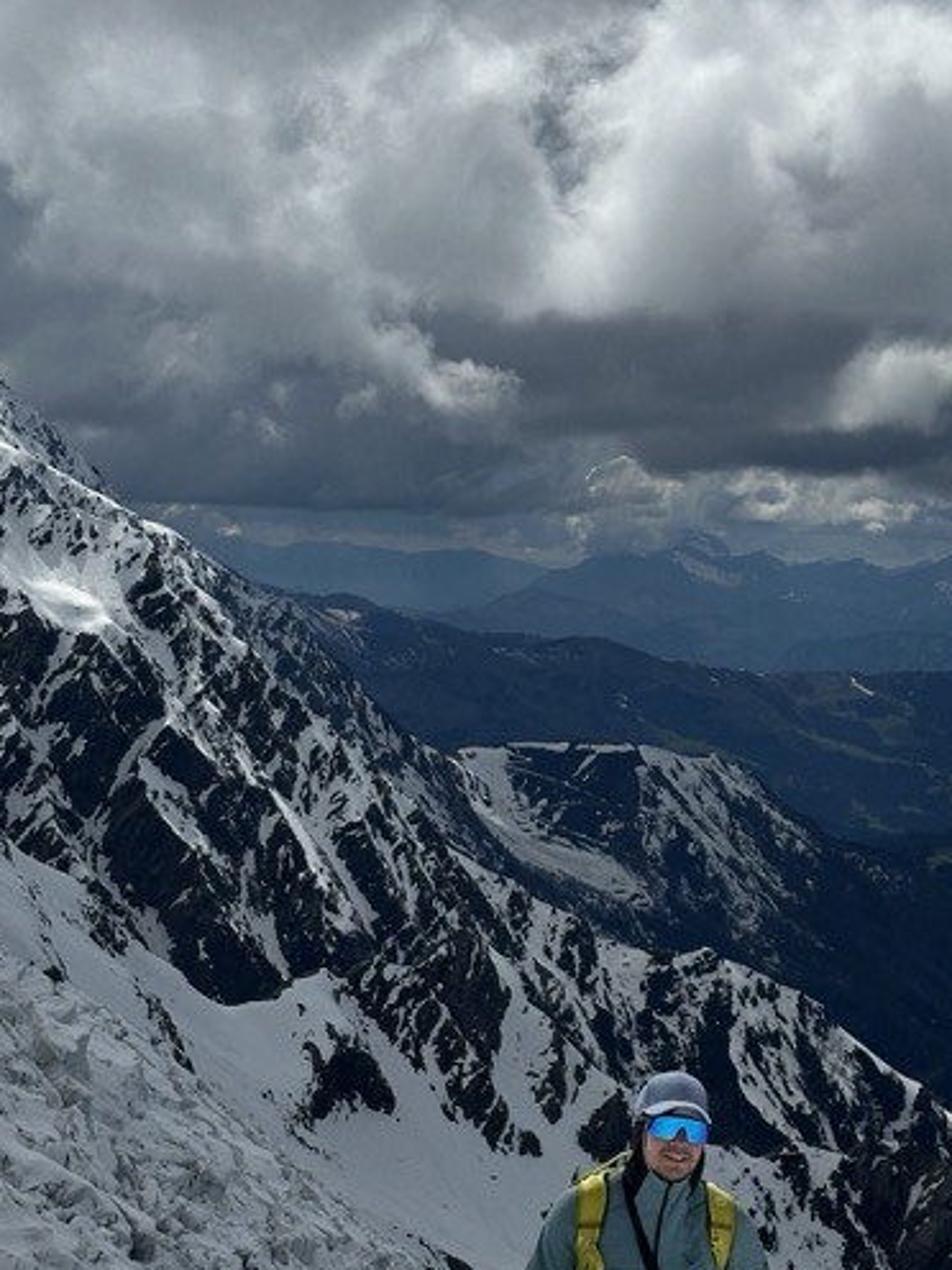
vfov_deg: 19.6
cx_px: 399
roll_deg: -1.9
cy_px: 1055
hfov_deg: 14.9
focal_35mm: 99
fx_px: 3630
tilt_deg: -8.0
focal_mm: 6.86
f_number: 1.78
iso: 50
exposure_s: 1/18868
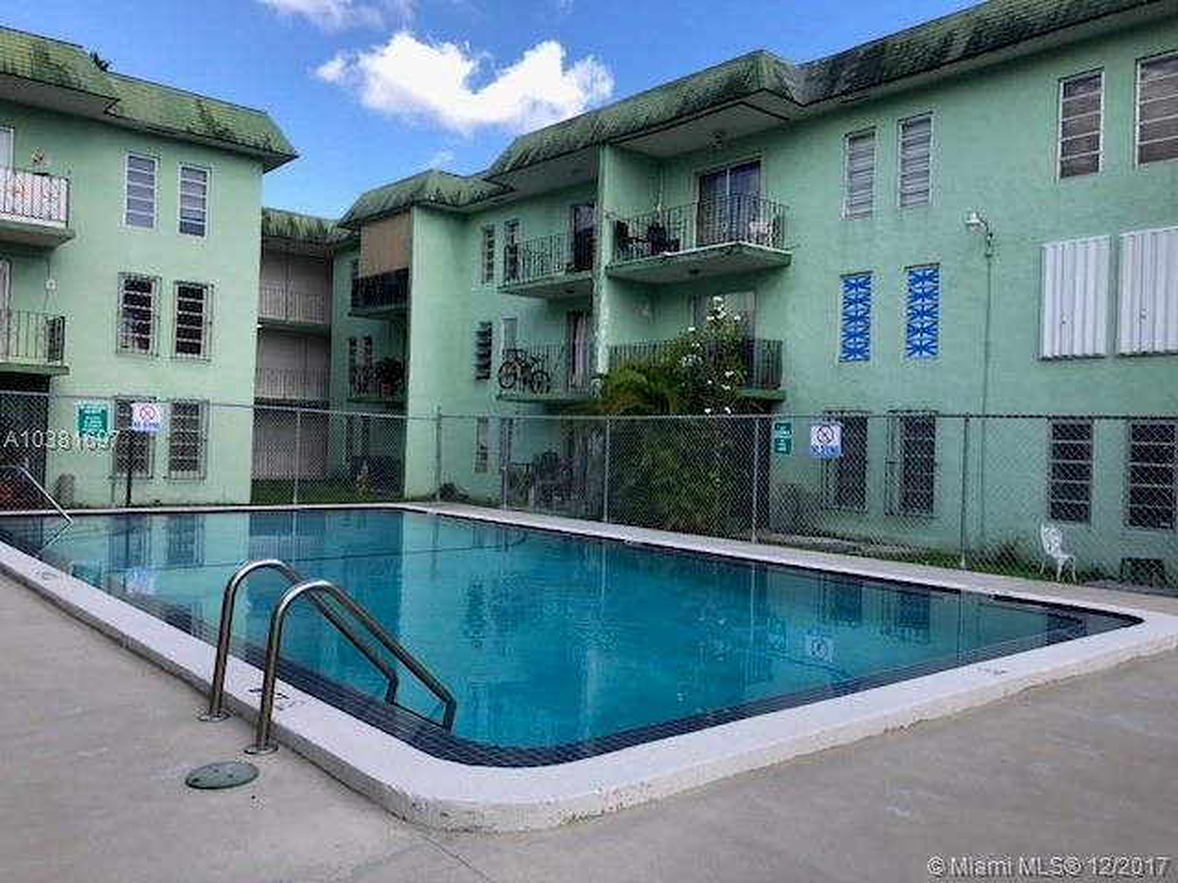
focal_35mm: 28
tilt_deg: -1.1
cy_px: 442
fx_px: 953
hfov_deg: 63.4
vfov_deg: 49.7
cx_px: 589
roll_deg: -2.3
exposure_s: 1/800
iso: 20
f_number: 1.8
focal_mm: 3.99
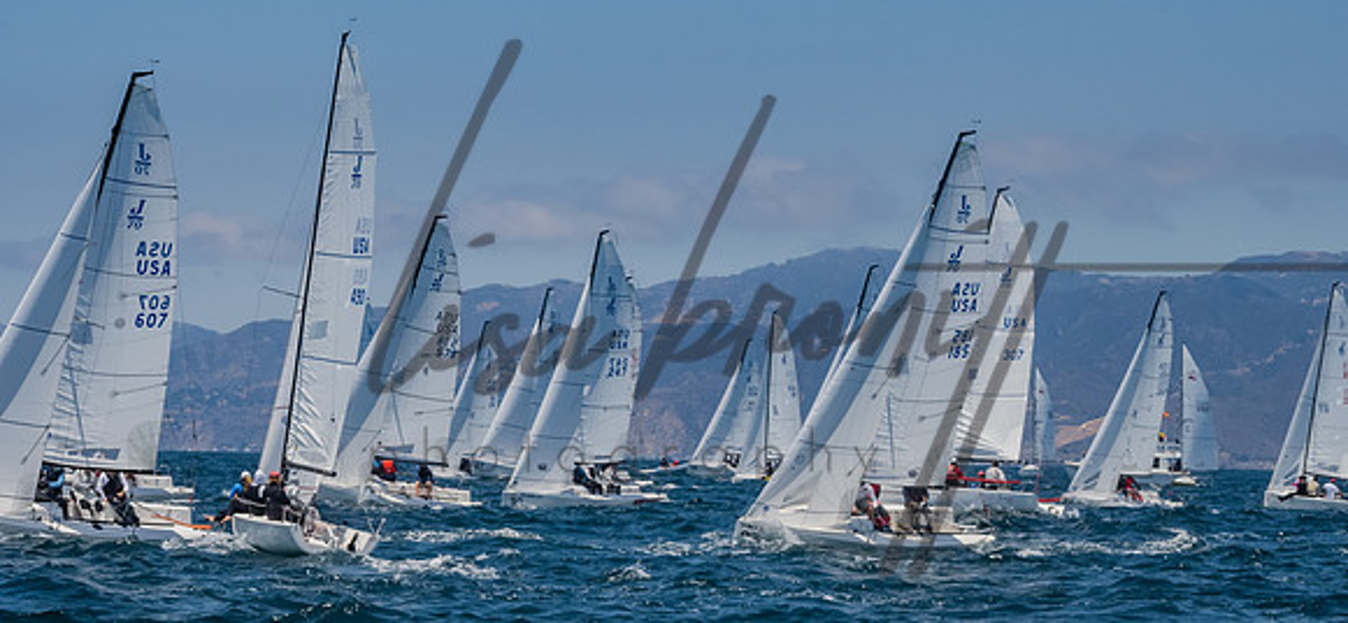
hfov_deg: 16.7
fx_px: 4604
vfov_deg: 7.7
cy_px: 327
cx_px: 674
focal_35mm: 134
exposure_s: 1/1250
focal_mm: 82
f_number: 14
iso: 640
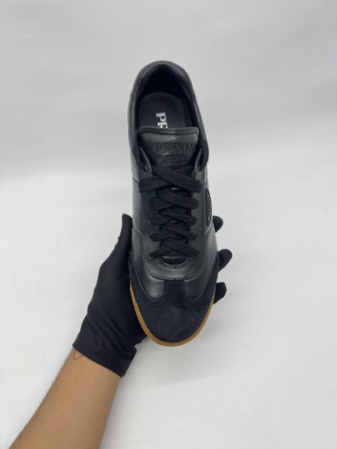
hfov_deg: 53.1
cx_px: 168
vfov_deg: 67.3
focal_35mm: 26
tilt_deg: -51.5
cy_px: 224
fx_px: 337
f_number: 1.5
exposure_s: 1/100
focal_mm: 5.7
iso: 40
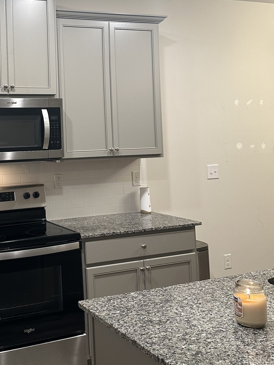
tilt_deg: +3.9
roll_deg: +1.3
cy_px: 123
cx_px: 31
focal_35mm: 44
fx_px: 464
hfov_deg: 31.4
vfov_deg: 42.4
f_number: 1.78
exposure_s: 1/60
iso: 200
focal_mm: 6.86
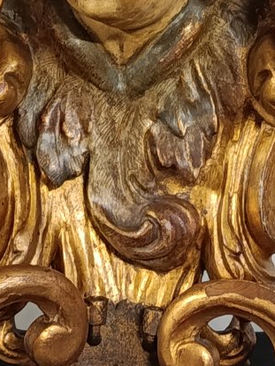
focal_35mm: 139
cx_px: 123
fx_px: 1471
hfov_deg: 10.7
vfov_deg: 14.1
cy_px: 63
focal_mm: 5.24
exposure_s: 1/50
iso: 1230
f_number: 1.7
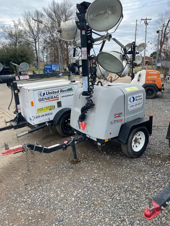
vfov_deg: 67.3
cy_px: 113
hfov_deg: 53.1
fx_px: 170
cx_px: 85
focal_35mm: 26
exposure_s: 1/1330
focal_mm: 4.25
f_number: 1.8
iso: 32
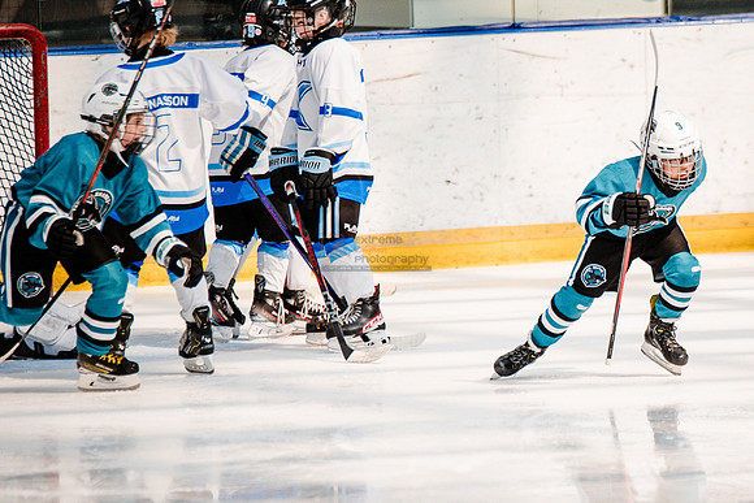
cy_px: 343
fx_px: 10347
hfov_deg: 4.2
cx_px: 616
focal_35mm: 494
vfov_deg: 2.8
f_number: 3.2
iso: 1250
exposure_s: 1/3200
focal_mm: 300
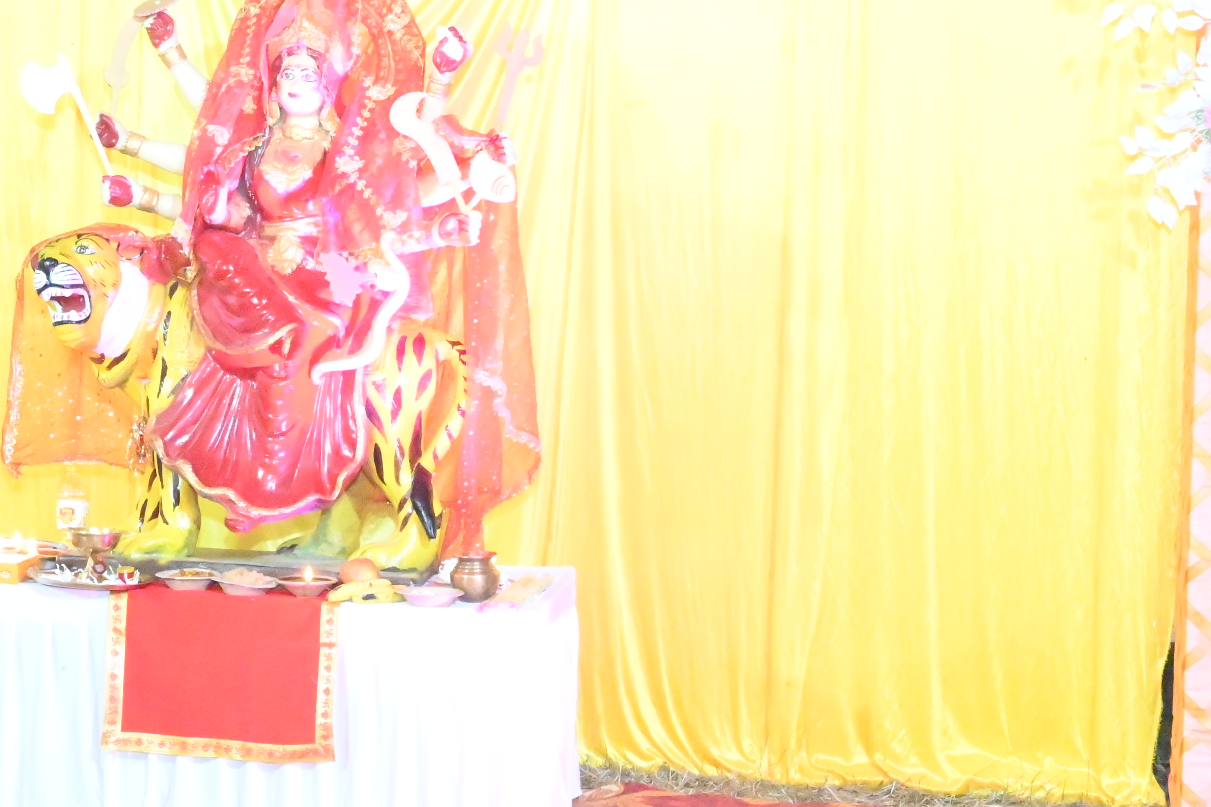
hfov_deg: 25.7
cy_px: 398
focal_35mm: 78
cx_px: 332
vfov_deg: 17.5
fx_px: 2622
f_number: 7.1
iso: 32000
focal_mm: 27
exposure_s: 1/125
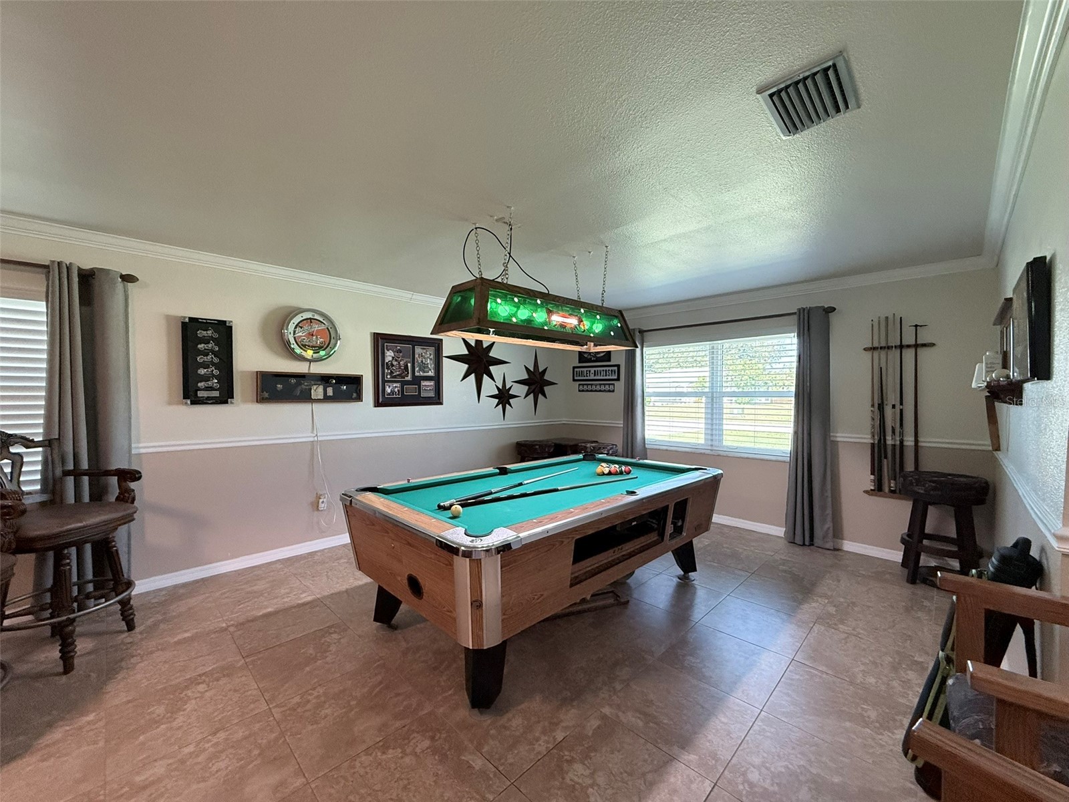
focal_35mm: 14
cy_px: 401
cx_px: 534
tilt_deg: -0.9
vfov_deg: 85.7
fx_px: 432
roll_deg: -0.4
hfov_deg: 102.1
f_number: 2.2
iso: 320
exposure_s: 1/120
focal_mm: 2.22
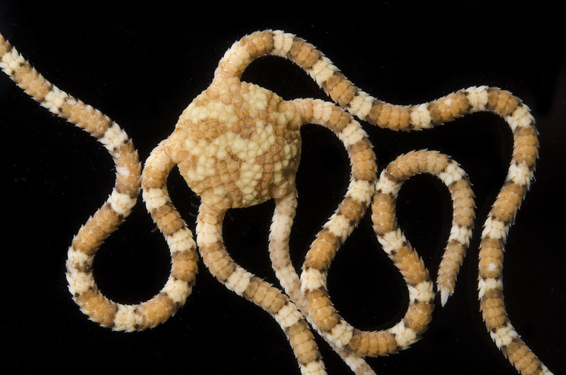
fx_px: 1412
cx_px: 283
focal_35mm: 90
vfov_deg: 15.1
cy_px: 188
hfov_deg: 22.7
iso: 200
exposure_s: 1/200
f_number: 18
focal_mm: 60
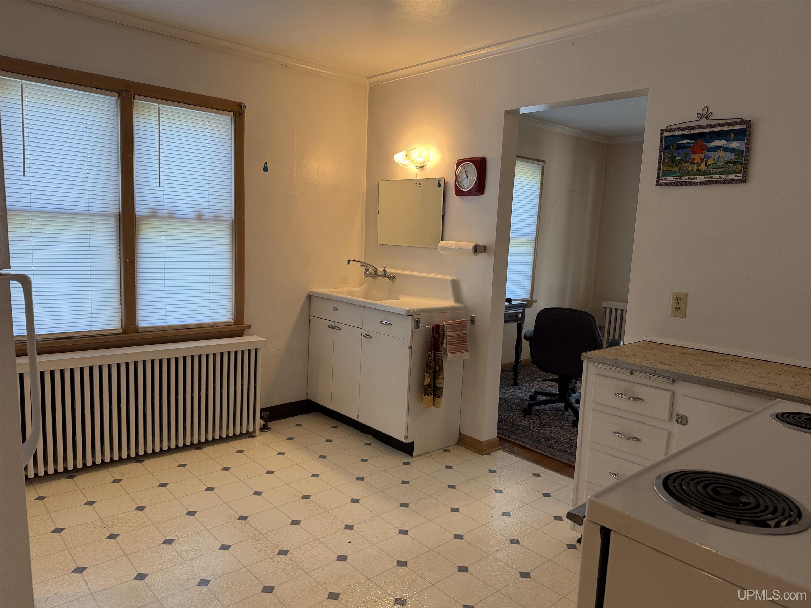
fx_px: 562
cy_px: 304
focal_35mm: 24
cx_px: 406
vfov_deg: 56.8
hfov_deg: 71.6
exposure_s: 1/120
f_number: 1.78
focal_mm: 6.76
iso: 160
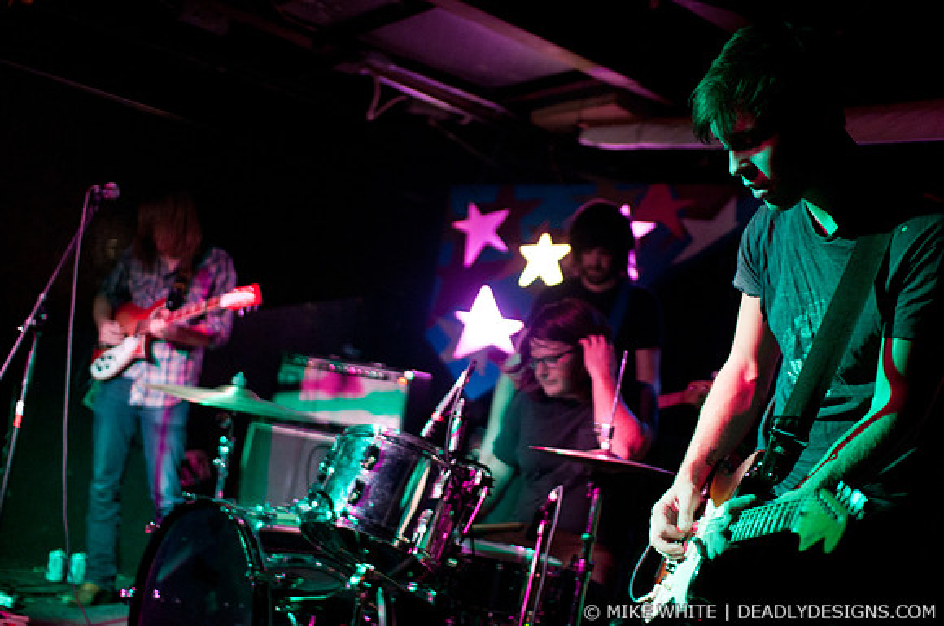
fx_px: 1178
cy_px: 313
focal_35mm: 45
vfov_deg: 29.8
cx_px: 472
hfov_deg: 43.7
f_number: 1.4
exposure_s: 1/60
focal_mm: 30
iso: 1000
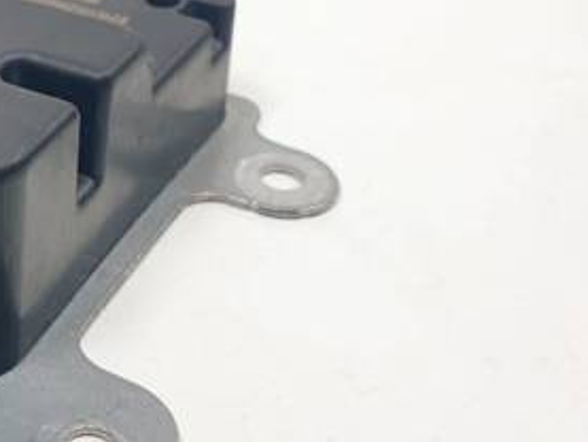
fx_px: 1020
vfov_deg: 24.4
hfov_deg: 28.7
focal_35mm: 60
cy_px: 169
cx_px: -81
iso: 50
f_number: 2.4
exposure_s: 1/227
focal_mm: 4.3
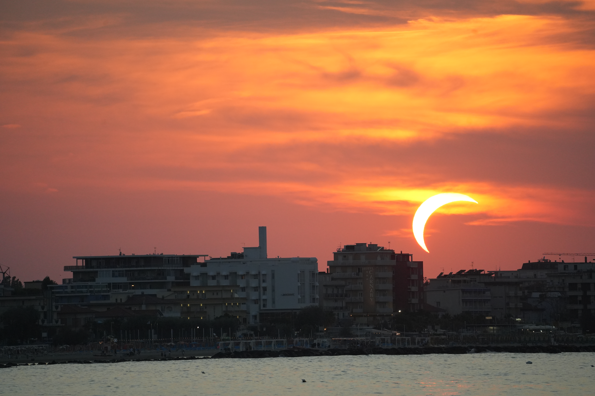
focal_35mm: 500
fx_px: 8263
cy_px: 198
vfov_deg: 2.7
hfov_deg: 4.1
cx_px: 298
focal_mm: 500
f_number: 7.1
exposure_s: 1/500
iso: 3200
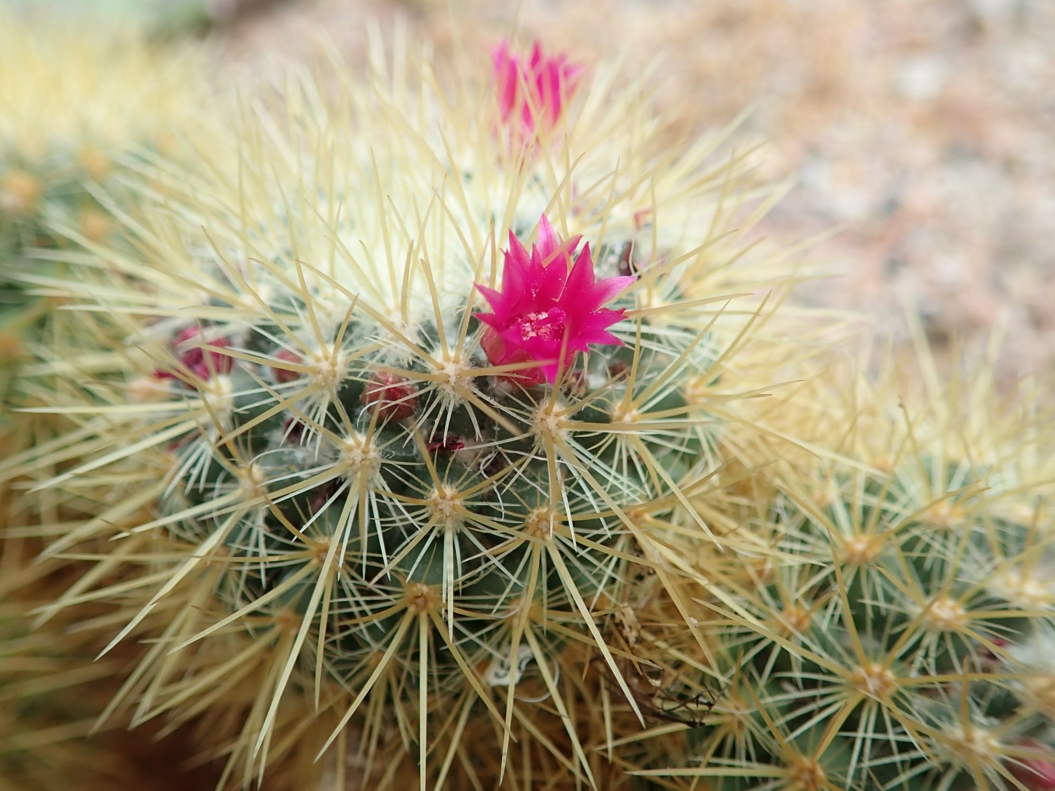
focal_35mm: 30
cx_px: 528
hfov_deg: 60.0
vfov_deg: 46.8
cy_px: 396
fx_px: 914
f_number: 2.3
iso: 100
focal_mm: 5.5
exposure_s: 1/200
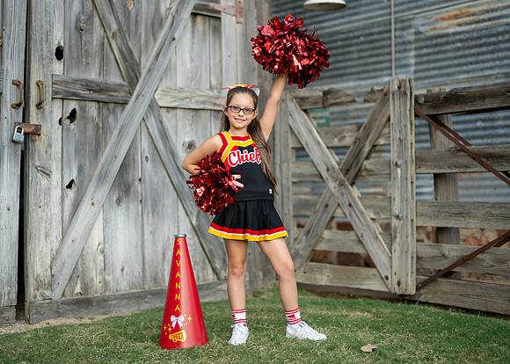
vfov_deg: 24.3
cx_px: 243
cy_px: 178
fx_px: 845
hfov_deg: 33.6
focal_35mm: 58
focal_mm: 50
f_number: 1.2
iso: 125
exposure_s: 1/1600
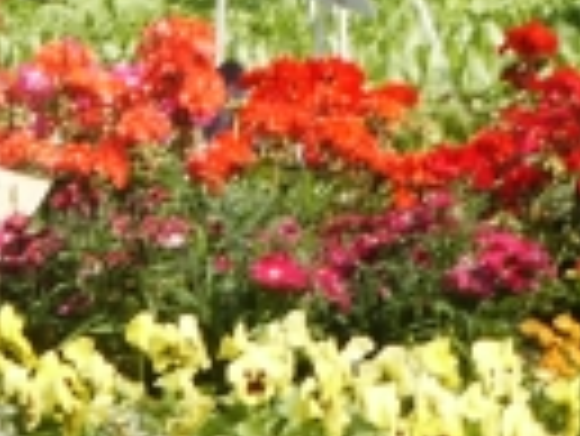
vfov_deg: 3.4
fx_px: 7362
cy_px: 11
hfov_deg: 4.5
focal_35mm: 439
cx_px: 157
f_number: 8
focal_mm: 21.05
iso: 64
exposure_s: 1/125
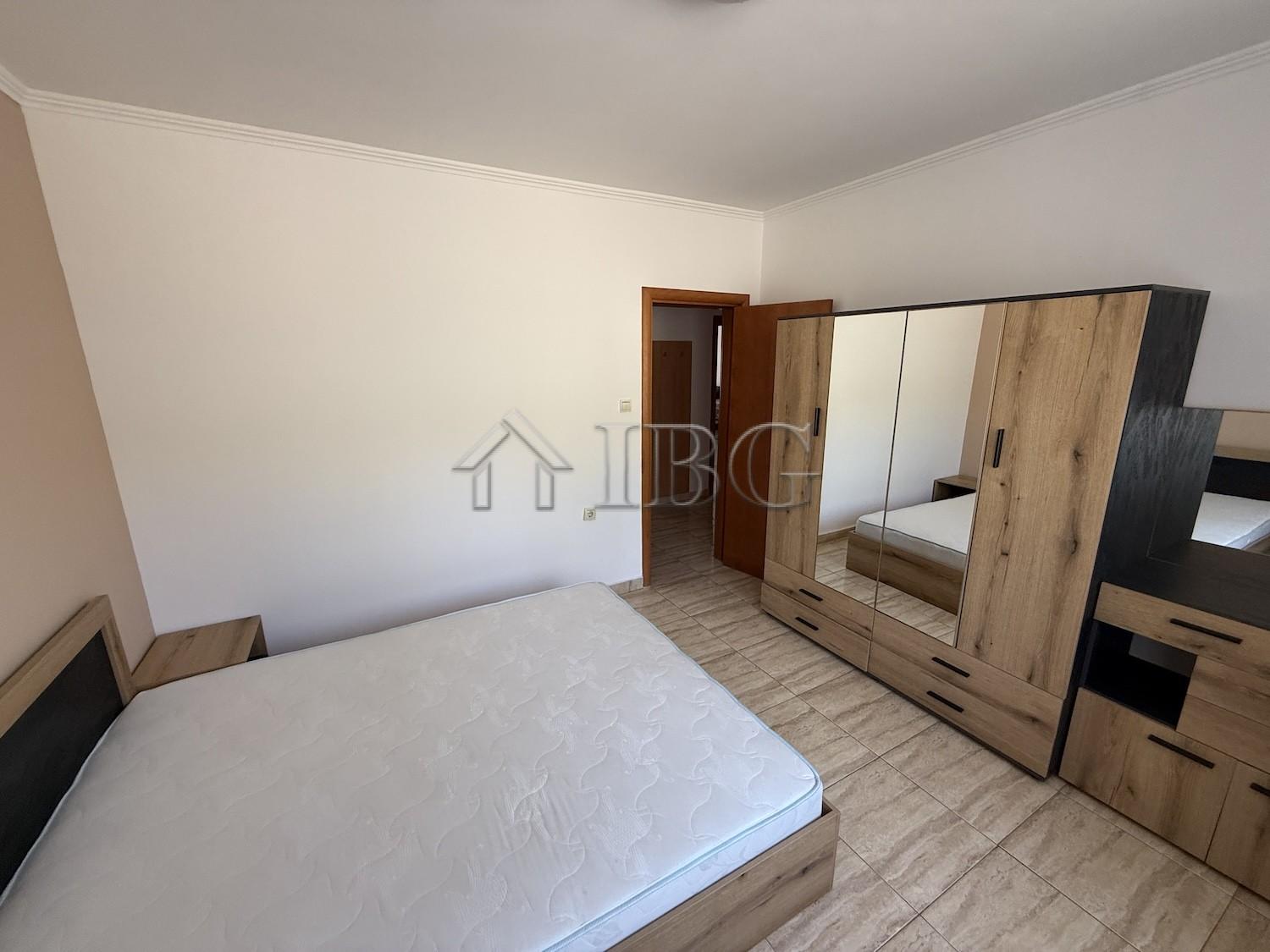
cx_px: 635
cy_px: 476
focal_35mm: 14
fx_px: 514
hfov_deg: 102.1
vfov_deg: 85.7
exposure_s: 1/99
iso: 200
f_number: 2.2
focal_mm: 2.22
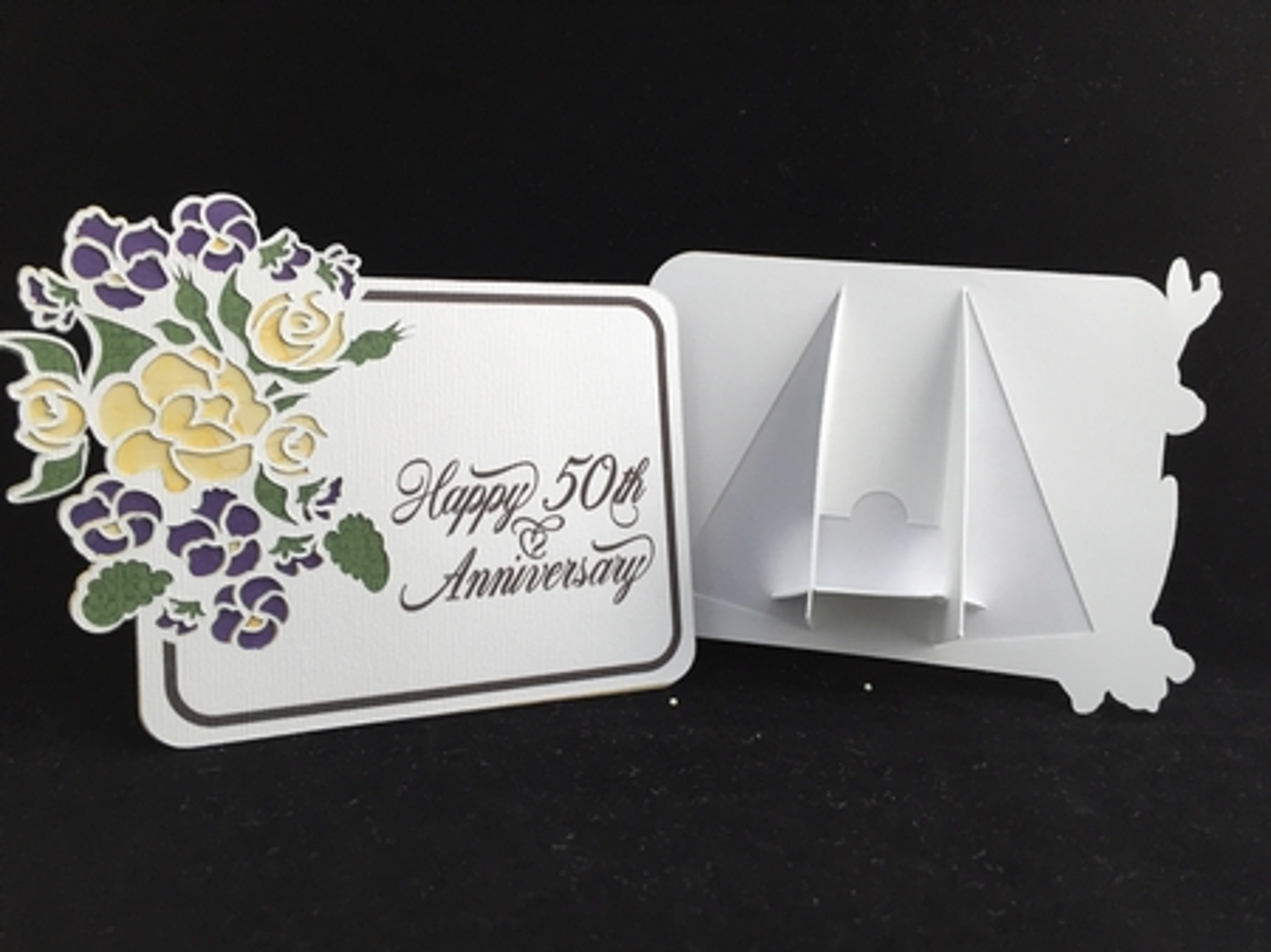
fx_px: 1064
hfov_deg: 61.7
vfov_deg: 48.2
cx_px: 636
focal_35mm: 29
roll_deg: -2.2
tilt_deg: -10.8
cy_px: 476
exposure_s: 1/30
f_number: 2.2
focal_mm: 4.15
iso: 80
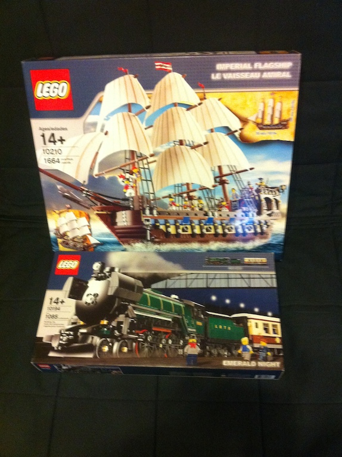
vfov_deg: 52.7
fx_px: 462
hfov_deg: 40.6
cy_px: 228
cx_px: 171
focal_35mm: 35
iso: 500
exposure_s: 1/15
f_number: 2.8
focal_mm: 3.85
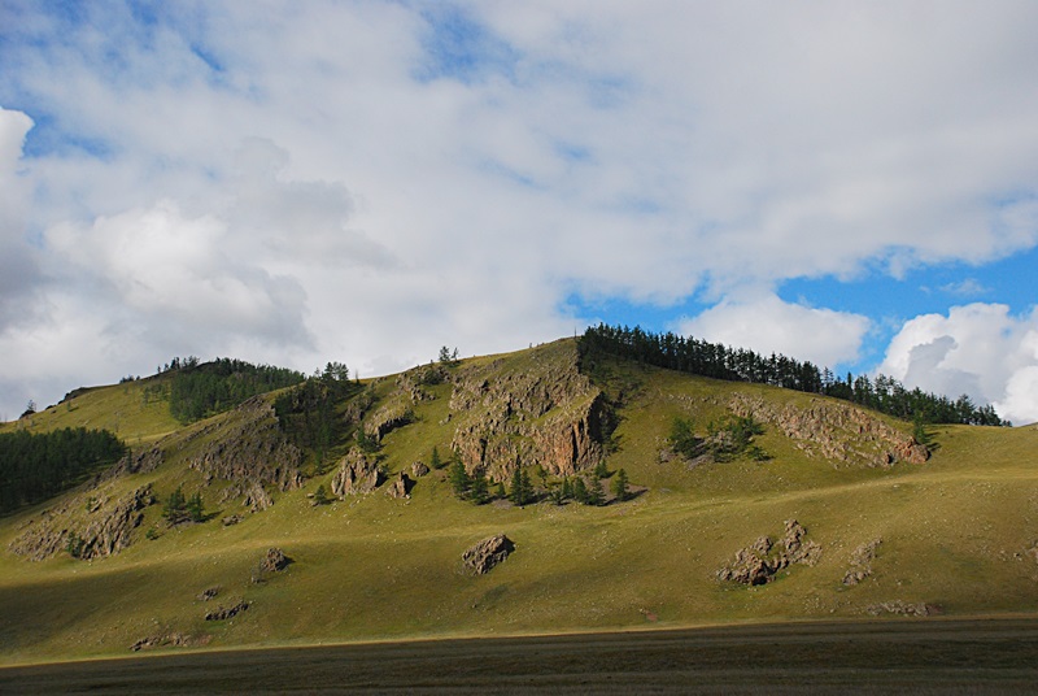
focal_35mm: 52
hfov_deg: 37.8
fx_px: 1516
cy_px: 348
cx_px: 519
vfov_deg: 25.8
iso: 400
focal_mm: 35
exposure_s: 1/2500
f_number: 5.6
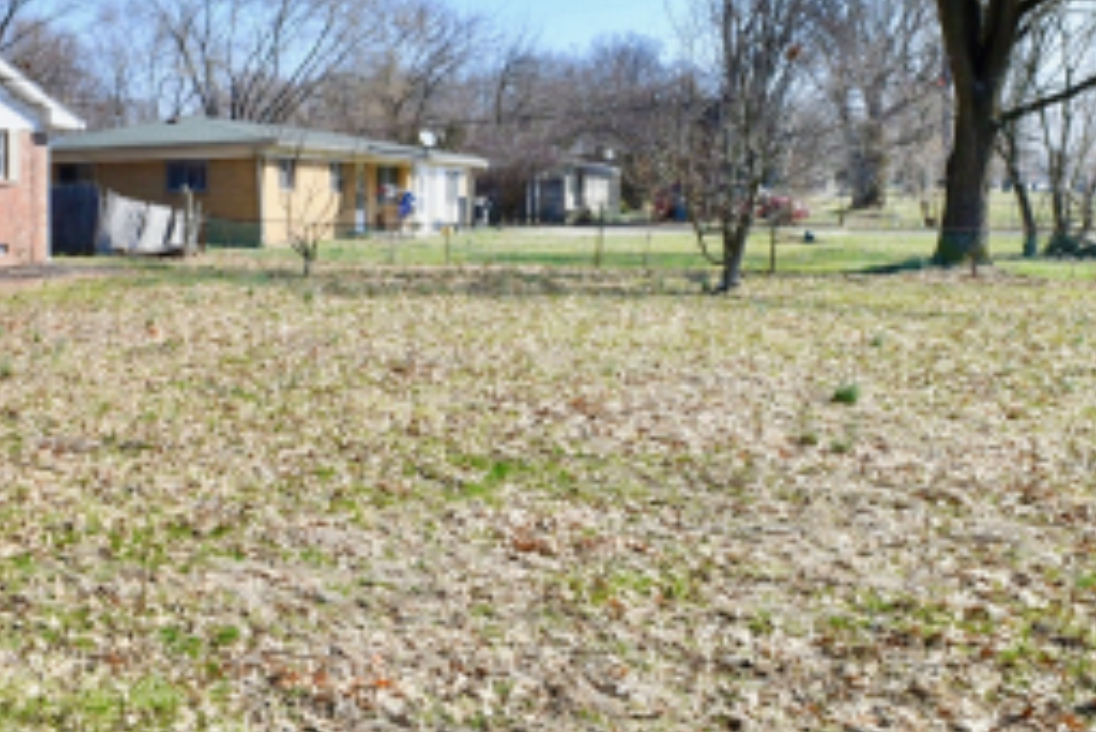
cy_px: 240
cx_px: -223
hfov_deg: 36.4
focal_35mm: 41
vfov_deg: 32.4
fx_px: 1249
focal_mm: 14
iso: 640
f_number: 13
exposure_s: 1/640
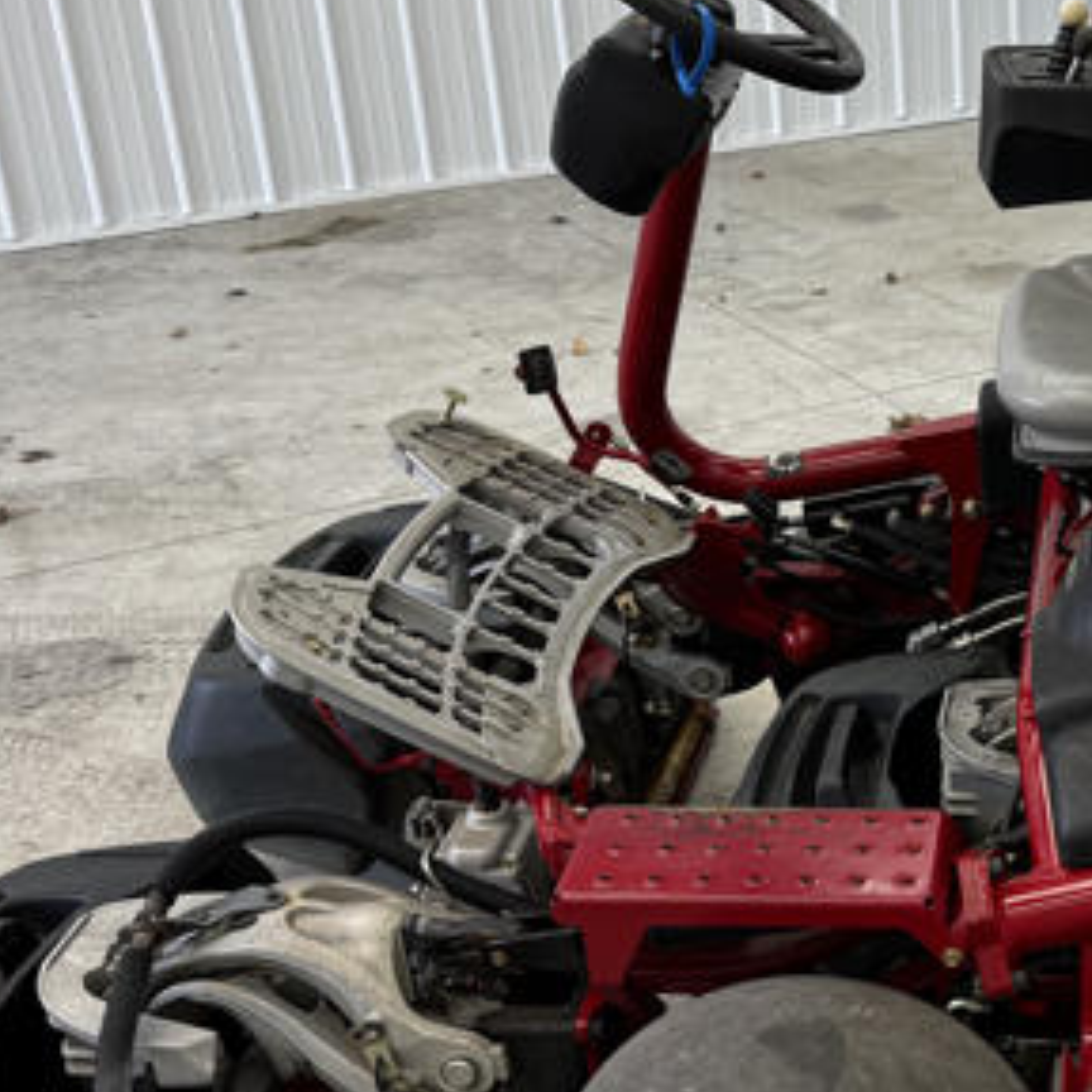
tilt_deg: -25.6
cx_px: 1073
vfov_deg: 29.0
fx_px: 2106
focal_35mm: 59
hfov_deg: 27.5
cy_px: 622
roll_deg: +0.4
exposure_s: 1/120
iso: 64
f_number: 1.78
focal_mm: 6.76
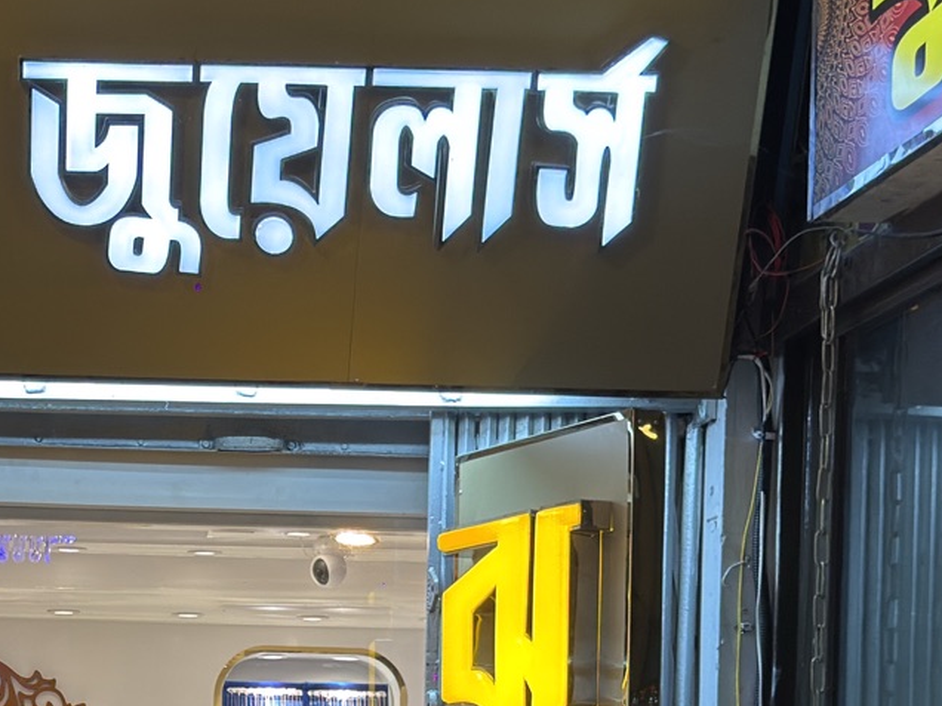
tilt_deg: +1.3
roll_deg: -1.3
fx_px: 2912
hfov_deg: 18.0
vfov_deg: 13.5
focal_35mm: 107
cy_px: 836
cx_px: 43
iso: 50
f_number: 1.78
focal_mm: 6.76
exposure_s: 1/121
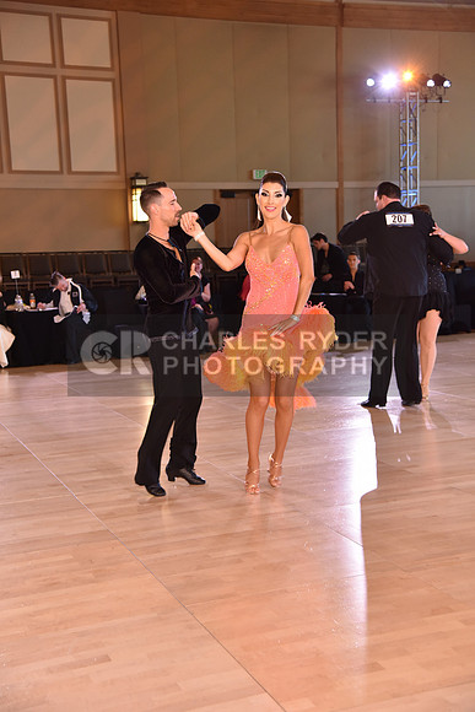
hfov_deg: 28.1
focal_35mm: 48
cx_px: 238
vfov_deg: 41.1
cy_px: 356
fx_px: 949
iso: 1600
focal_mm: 48
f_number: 4
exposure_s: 1/250
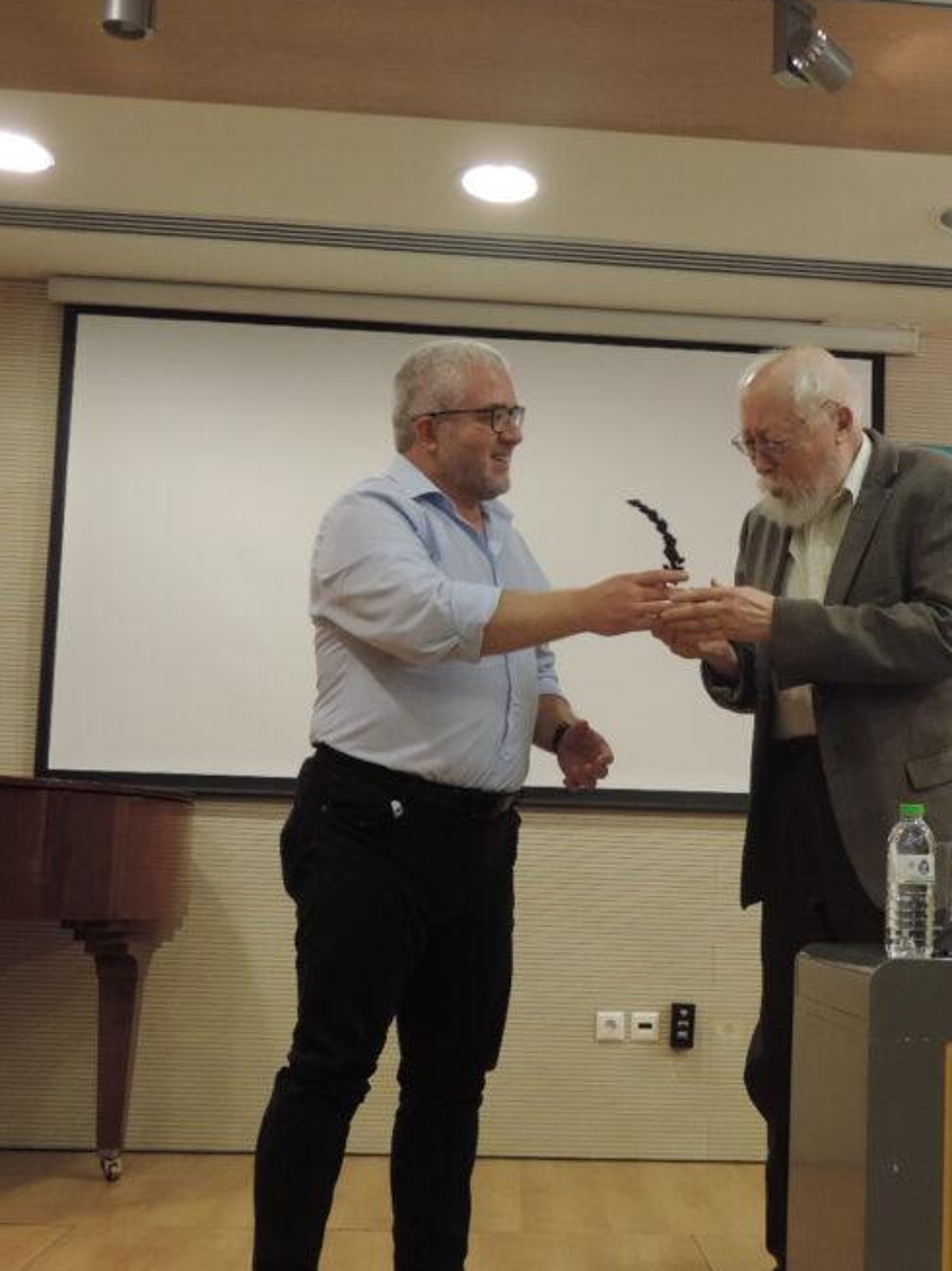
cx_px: 647
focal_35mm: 47
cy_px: 719
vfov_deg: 40.4
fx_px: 1725
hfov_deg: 30.6
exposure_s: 1/30
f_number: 3.1
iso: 280
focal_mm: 5.3
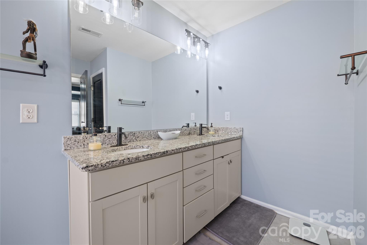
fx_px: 153
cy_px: 122
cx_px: 184
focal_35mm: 15
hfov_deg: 100.4
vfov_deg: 77.3
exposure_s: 1/3
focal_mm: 10
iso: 400
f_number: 8
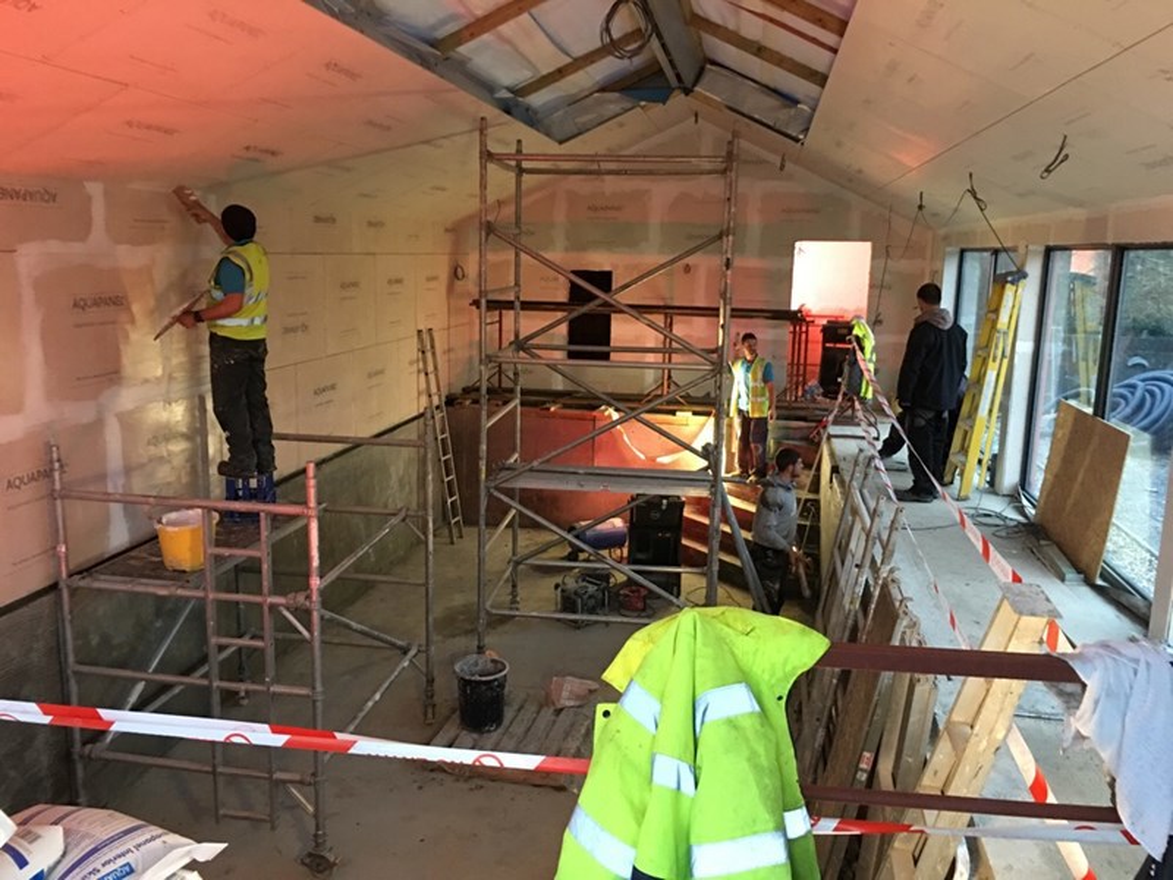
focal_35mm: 29
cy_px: 440
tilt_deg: -10.9
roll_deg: -0.8
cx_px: 586
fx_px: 983
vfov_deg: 48.2
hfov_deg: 61.7
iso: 125
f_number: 2.2
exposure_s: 1/8
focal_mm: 4.15
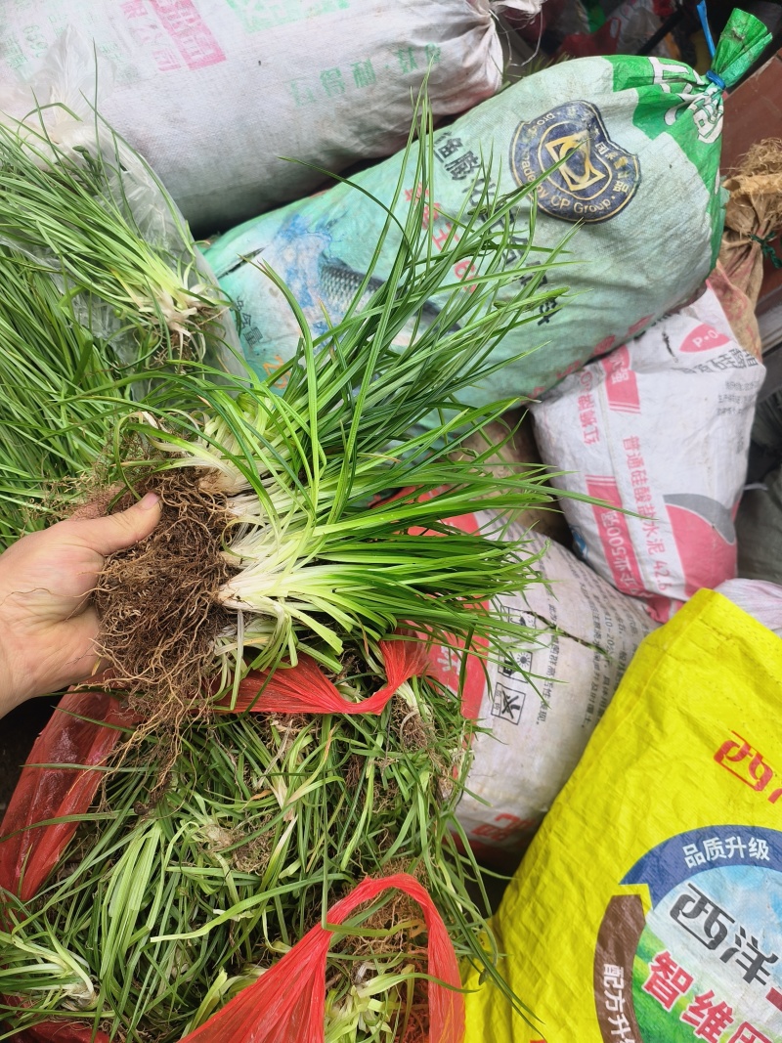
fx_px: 723
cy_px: 522
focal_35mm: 24
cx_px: 391
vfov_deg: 71.6
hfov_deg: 56.8
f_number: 1.8
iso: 102
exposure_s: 1/649
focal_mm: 5.42
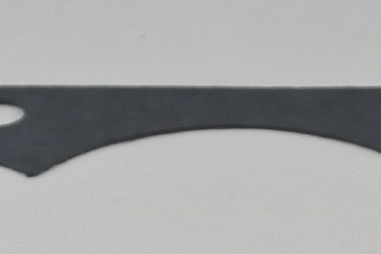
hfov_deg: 10.8
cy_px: 456
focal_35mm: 186
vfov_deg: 7.2
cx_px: 476
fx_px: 1968
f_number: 4.5
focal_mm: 17.6
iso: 400
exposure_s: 1/200
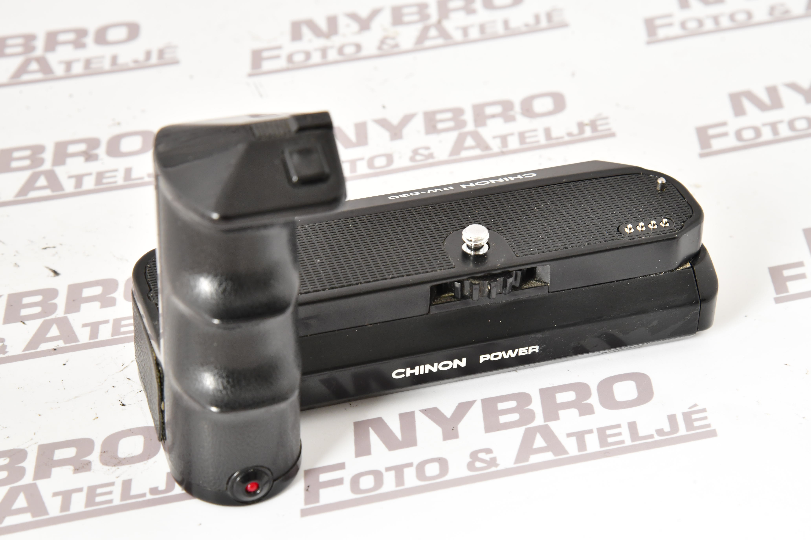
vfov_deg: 11.4
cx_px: 406
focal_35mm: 120
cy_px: 270
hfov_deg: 17.1
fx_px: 2703
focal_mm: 120
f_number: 14
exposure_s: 1/125
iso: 1600
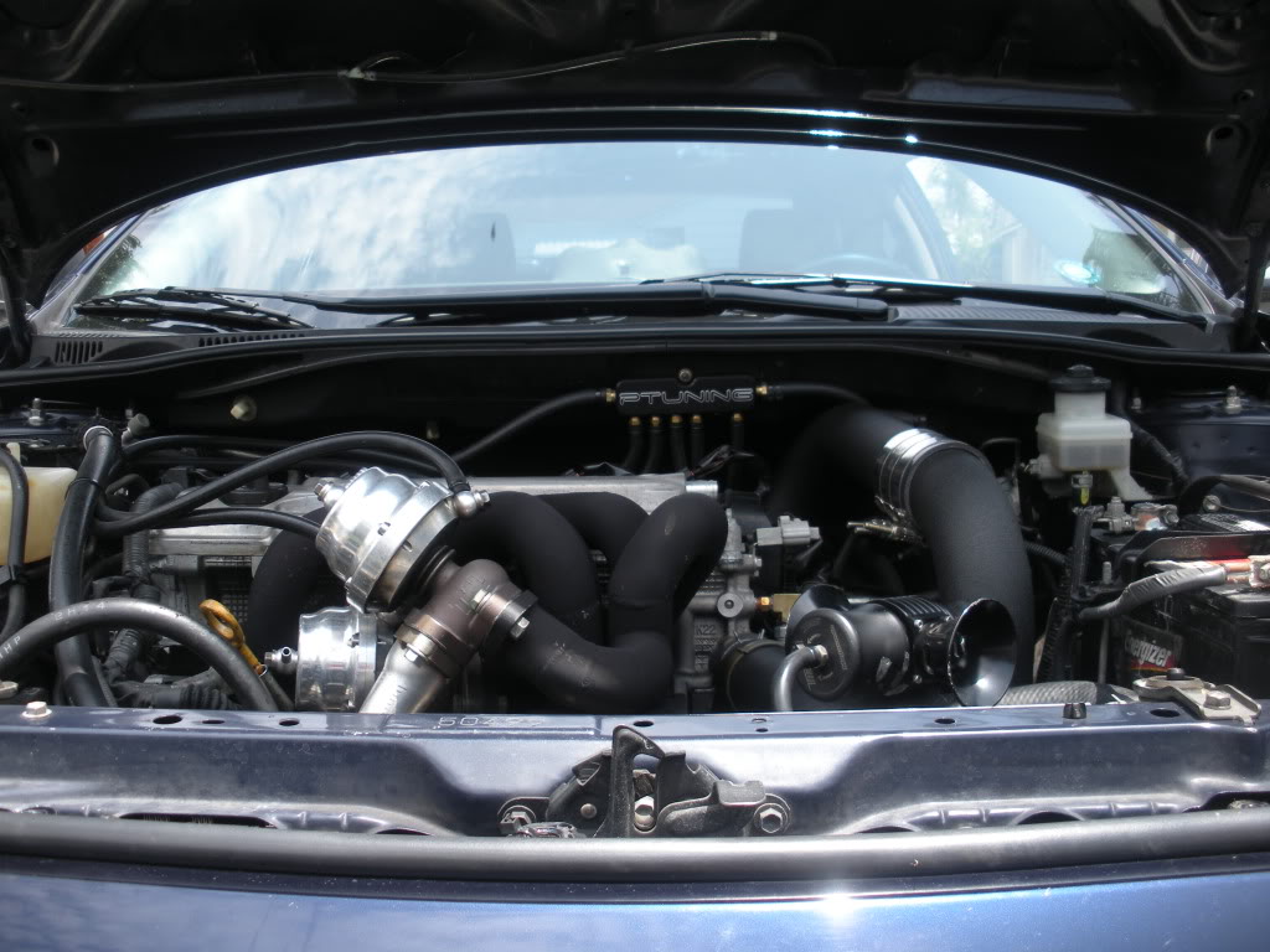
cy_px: 476
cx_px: 635
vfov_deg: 39.7
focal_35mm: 36
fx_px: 1321
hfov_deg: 51.4
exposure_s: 1/187
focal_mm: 6.3
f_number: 3.5
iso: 64
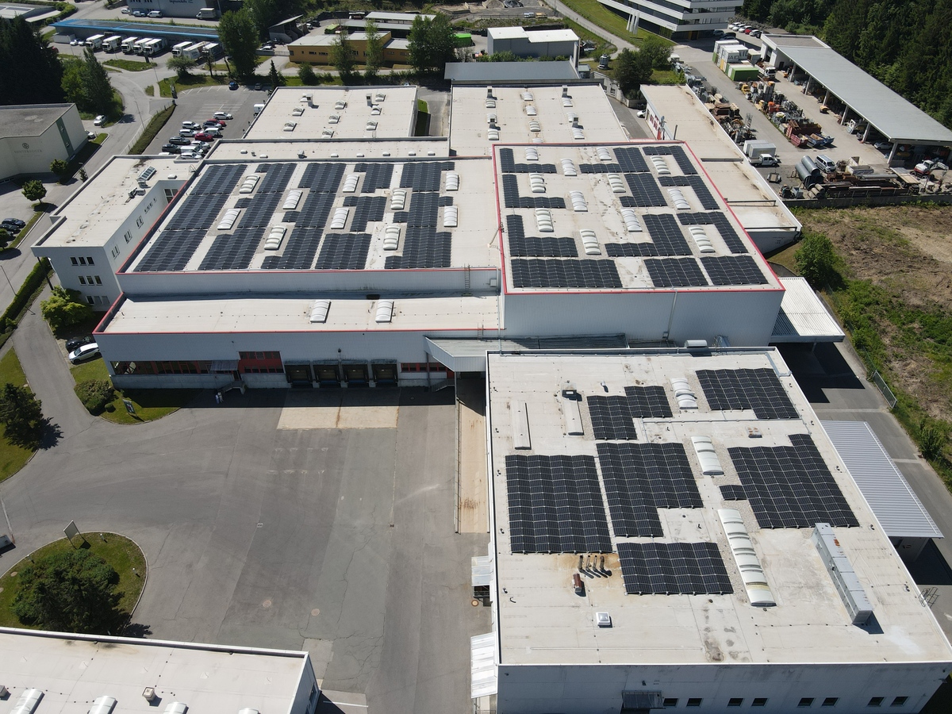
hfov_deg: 71.6
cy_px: 357
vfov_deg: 56.8
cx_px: 476
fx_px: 660
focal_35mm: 24
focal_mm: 4.5
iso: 100
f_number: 2.8
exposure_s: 1/1000
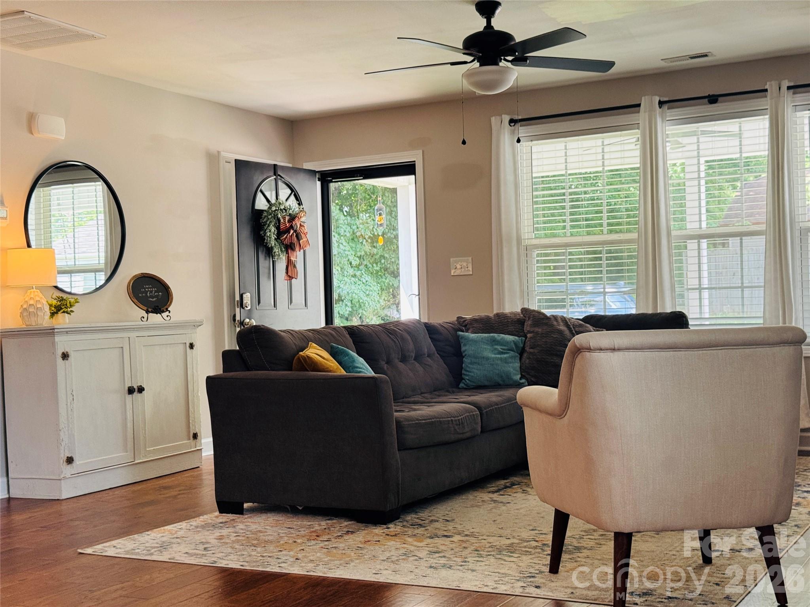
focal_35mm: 48
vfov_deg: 30.3
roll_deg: +0.9
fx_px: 1123
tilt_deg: -0.1
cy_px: 304
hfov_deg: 39.7
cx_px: 405
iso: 80
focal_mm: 6.76
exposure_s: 1/120
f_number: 1.78
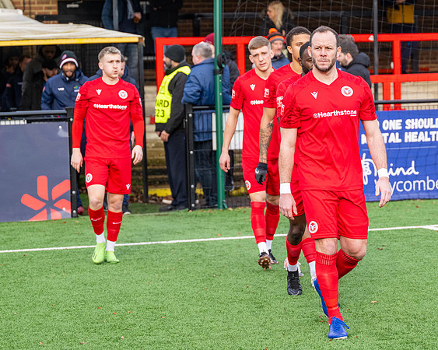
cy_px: 163
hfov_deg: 13.1
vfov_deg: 10.5
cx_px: 325
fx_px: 1904
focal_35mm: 147
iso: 800
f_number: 4
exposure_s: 1/1600
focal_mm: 98
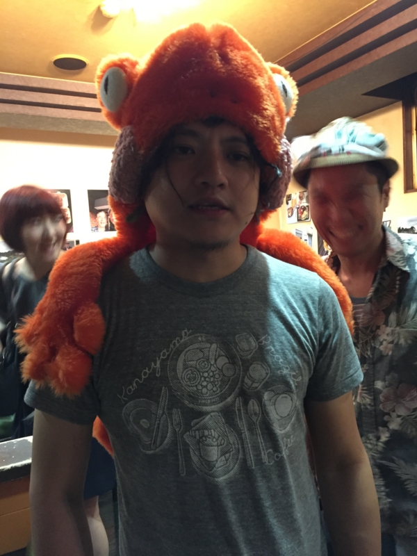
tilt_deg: -2.4
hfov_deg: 48.2
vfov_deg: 61.7
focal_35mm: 29
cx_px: 208
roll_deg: +3.8
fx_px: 466
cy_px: 278
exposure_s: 1/15
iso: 500
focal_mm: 4.15
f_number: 2.2
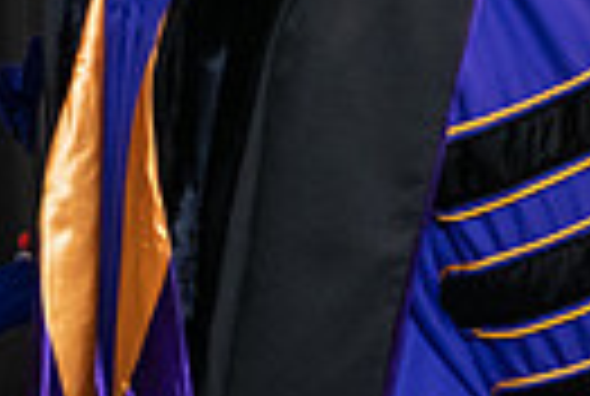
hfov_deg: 7.6
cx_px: 1004
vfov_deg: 5.2
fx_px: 4353
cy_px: 7
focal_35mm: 265
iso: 2000
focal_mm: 60
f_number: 5
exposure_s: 1/125
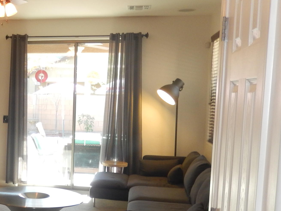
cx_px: -4
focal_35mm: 57
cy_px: 144
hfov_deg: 31.1
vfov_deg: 25.5
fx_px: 463
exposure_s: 1/30
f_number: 3.4
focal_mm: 4.5
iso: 180
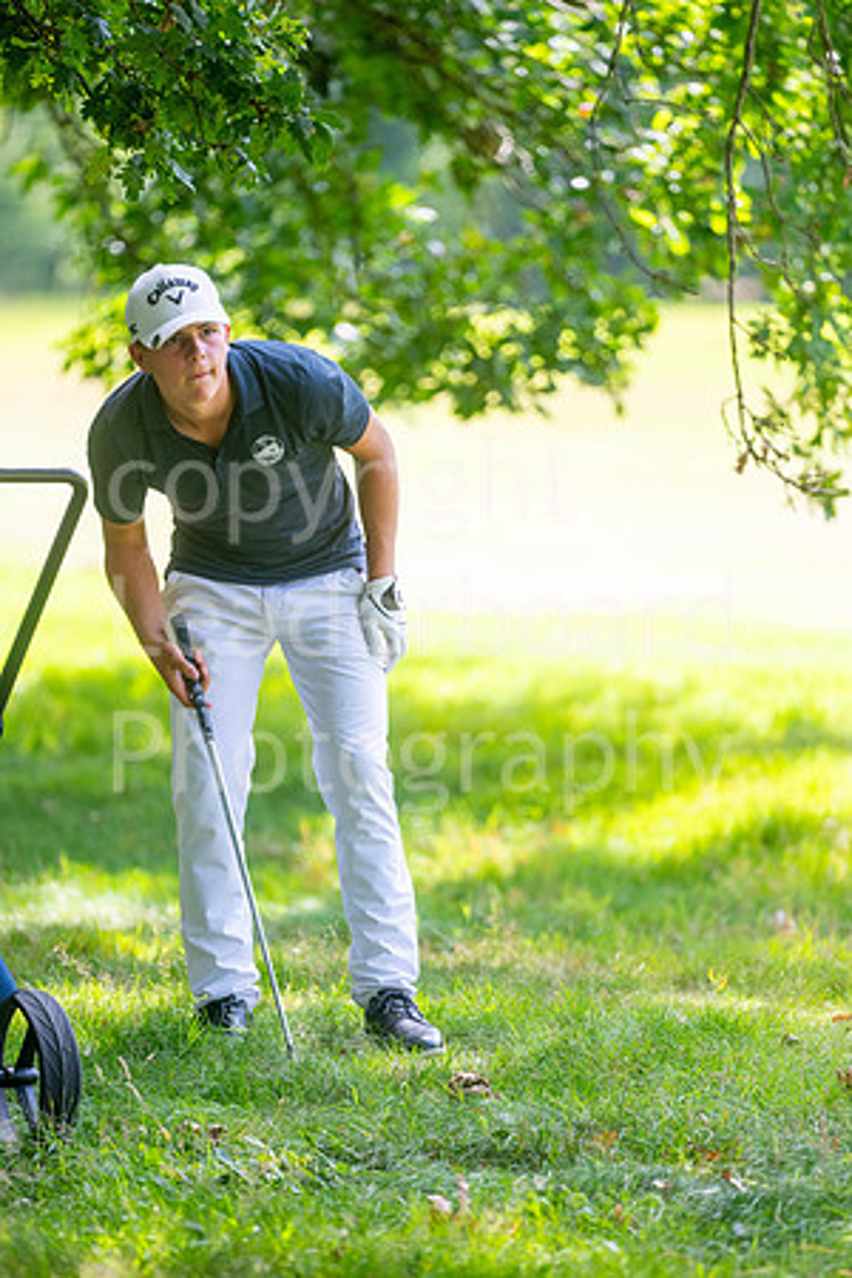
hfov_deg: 4.6
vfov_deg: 6.9
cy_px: 639
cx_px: 426
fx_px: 10649
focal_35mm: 300
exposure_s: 1/1250
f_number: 4
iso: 640
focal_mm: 300
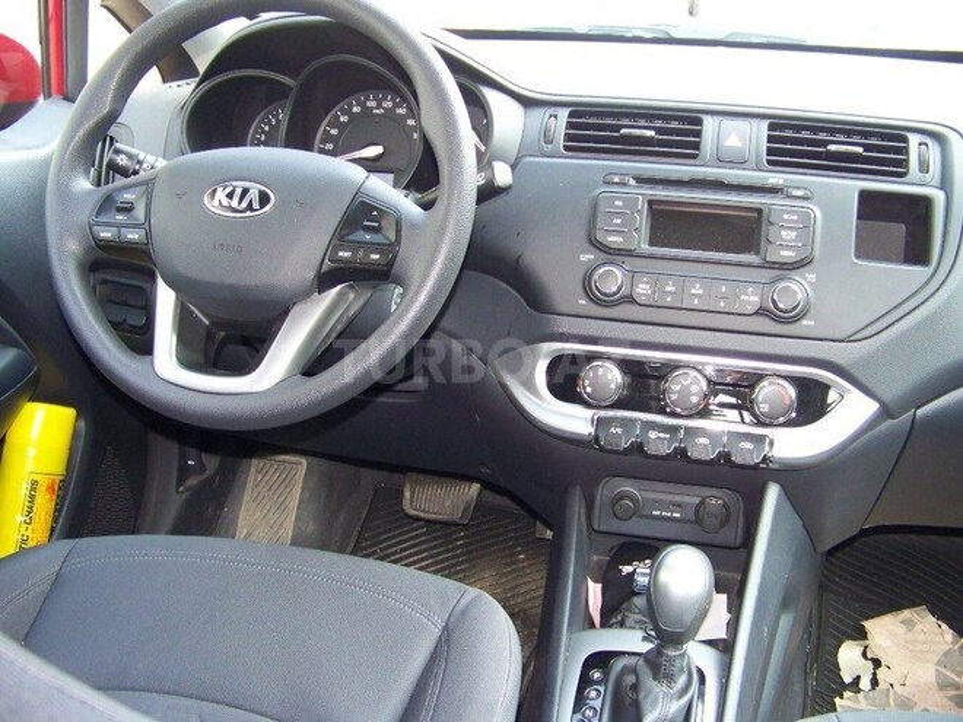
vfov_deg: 39.7
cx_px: 482
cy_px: 361
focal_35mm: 36
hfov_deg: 51.4
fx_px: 1002
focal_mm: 5.85
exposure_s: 1/30
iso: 200
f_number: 2.8
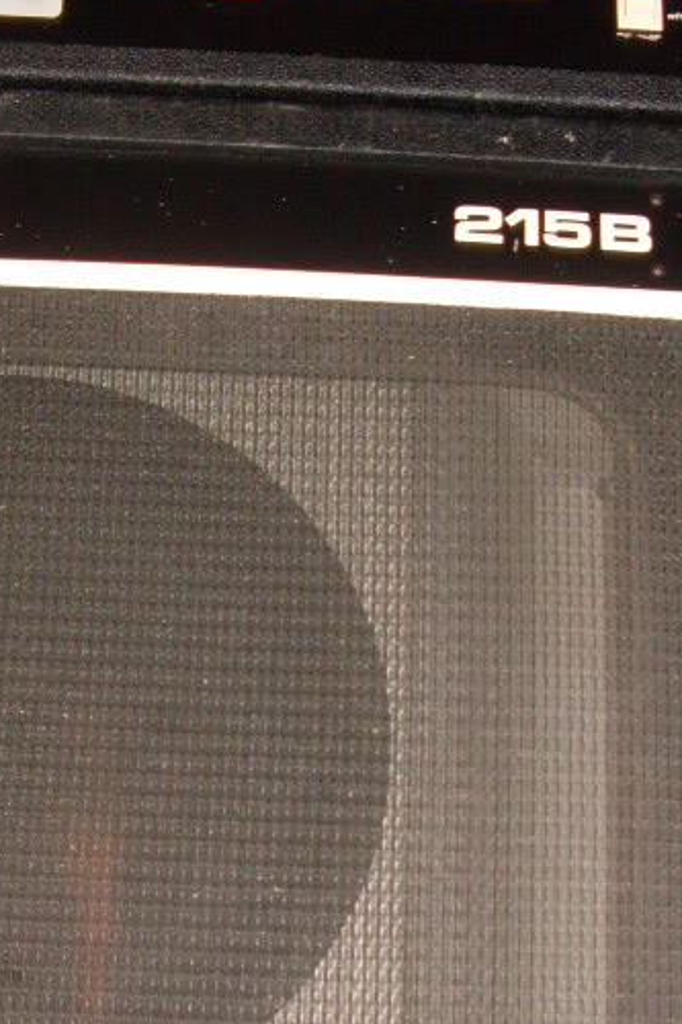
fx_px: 2303
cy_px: 899
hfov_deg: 16.8
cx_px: 190
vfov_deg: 24.4
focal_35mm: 81
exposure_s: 1/45
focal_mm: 6.3
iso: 120
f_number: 2.8
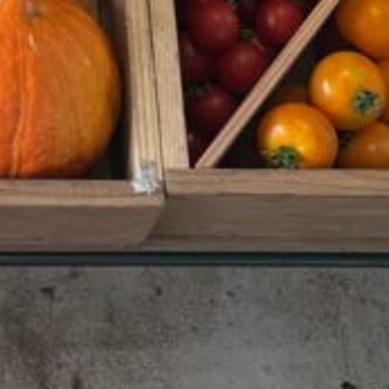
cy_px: -465
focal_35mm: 136
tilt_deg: -35.3
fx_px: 1729
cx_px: -128
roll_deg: -0.8
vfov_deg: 11.2
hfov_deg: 12.4
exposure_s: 1/122
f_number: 1.6
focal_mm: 5.96
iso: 125
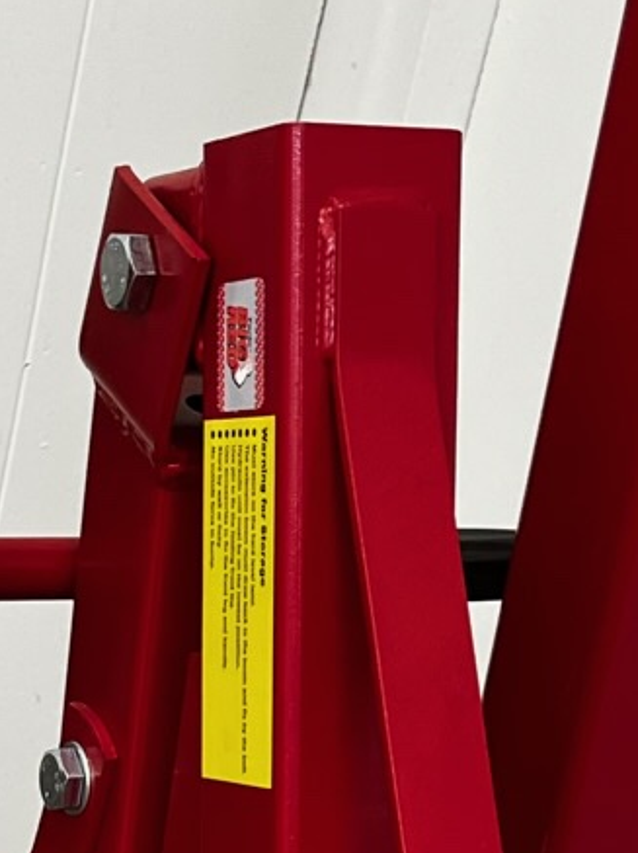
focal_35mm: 122
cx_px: 86
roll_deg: -13.3
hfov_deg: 12.1
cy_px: 1133
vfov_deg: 15.3
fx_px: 3002
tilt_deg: -34.6
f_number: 1.6
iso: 100
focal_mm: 5.1
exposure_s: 1/100
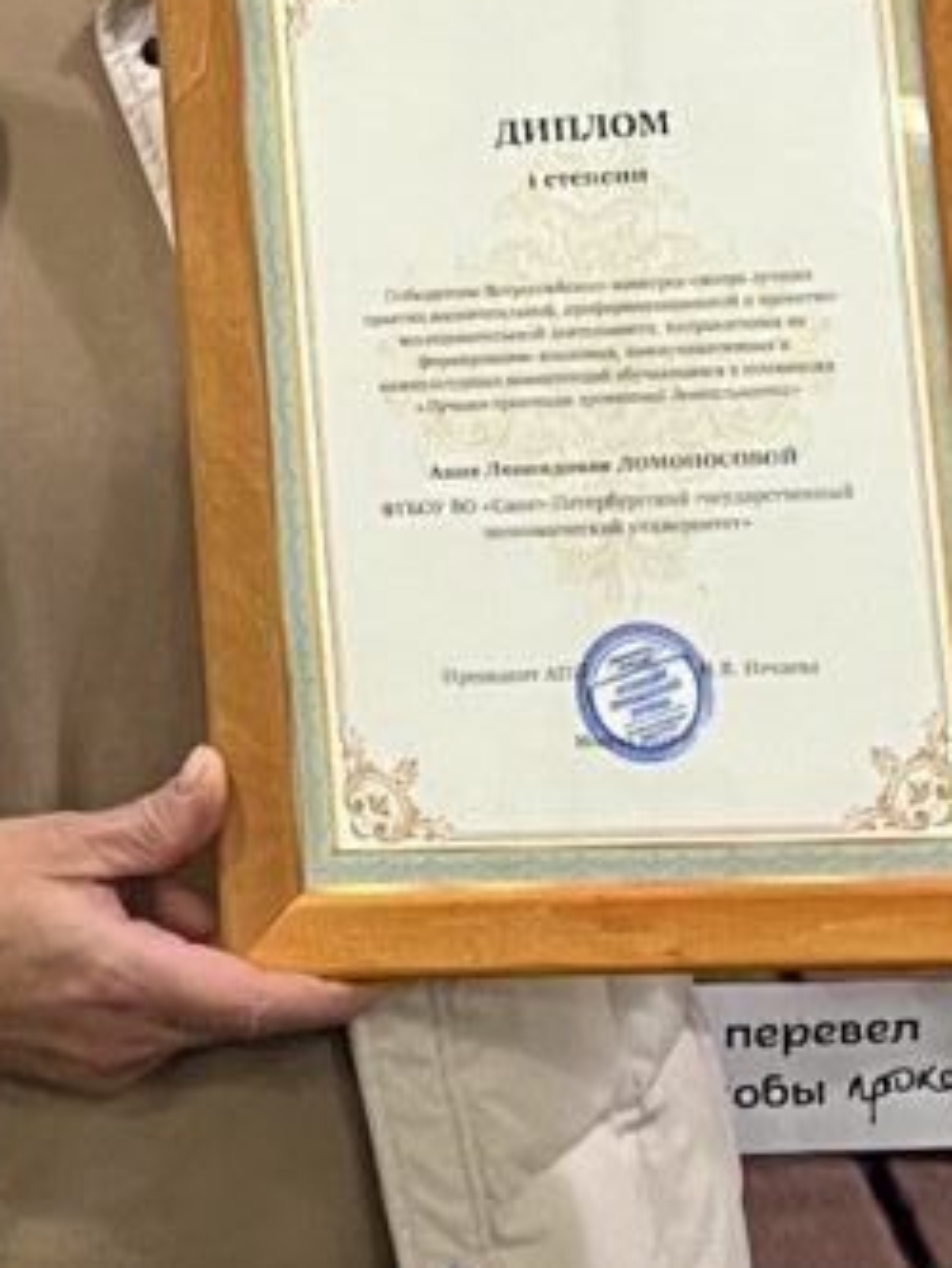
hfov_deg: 9.7
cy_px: -567
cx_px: -343
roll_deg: -0.7
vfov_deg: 12.6
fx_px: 5497
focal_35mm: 150
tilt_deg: -1.9
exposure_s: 1/50
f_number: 1.6
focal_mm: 5.1
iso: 80
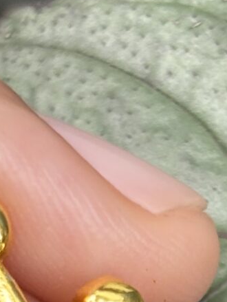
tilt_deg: -58.8
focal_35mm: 303
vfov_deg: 6.4
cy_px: 477
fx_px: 2645
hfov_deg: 4.9
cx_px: 63
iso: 32
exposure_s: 1/121
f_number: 1.6
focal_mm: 5.96
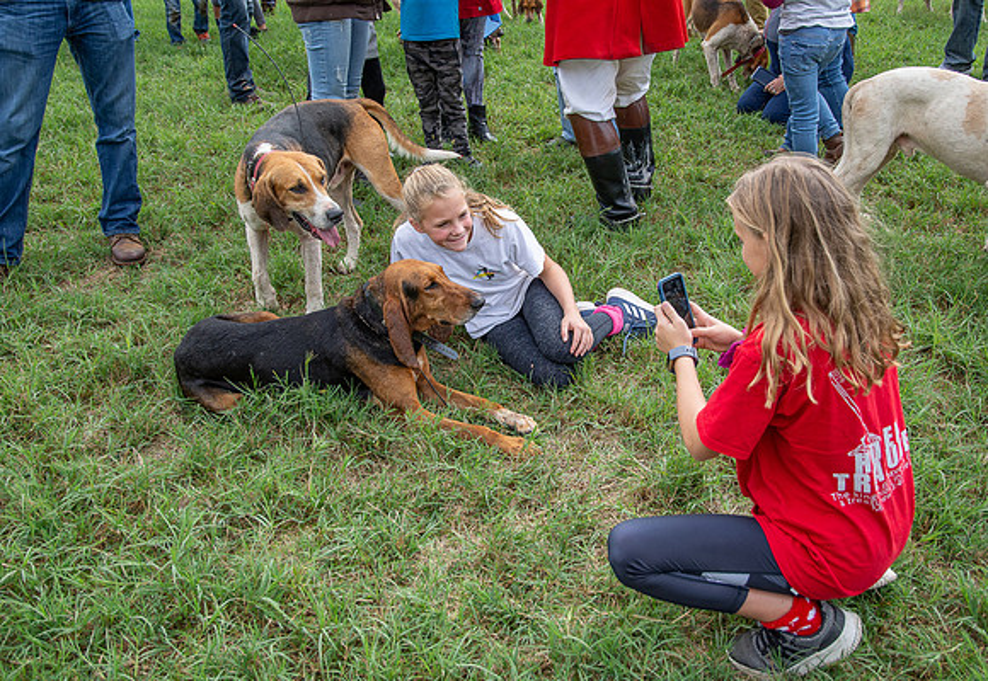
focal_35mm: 32
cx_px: 533
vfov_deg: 42.0
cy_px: 326
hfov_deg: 58.1
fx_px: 888
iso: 200
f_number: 5
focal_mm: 20
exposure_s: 1/800
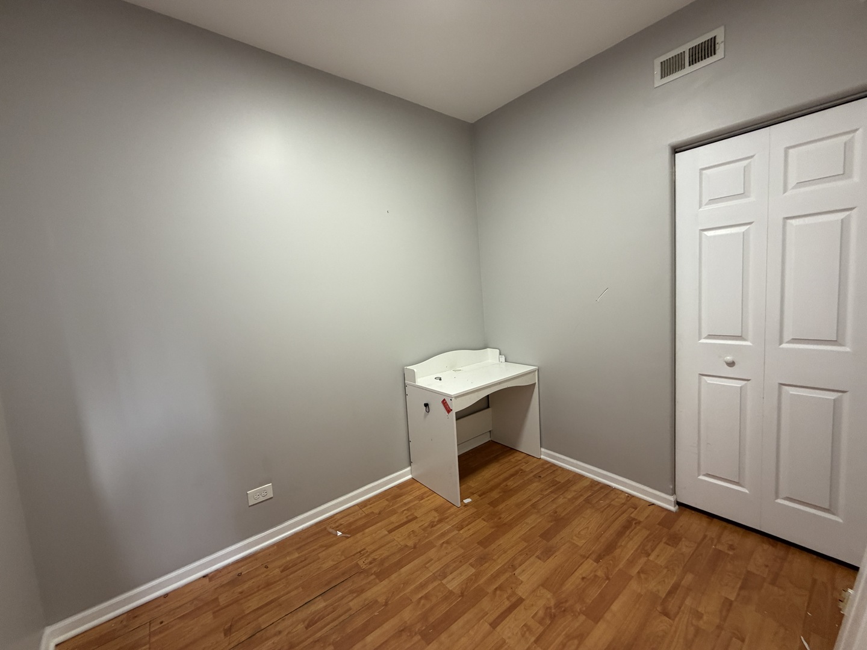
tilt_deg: -6.0
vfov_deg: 85.7
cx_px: 434
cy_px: 325
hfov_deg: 102.1
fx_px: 351
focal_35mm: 14
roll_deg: +4.8
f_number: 2.2
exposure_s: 1/60
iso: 200
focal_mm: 2.22
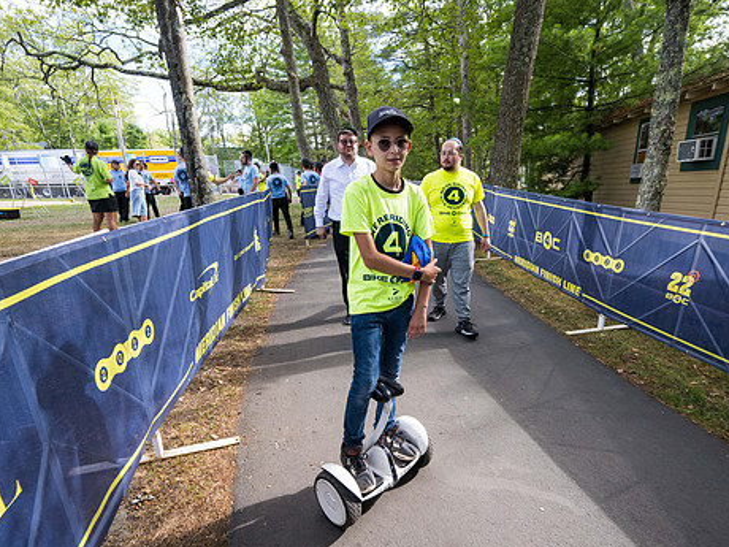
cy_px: 304
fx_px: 421
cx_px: 406
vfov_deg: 65.8
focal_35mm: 20
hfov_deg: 81.4
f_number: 4
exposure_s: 1/500
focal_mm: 16.5
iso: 320
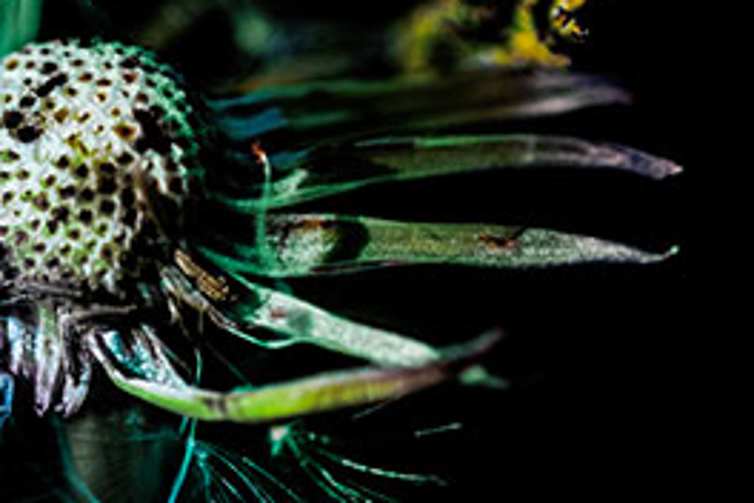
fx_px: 8314
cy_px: 184
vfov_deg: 3.5
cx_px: 97
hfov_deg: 5.2
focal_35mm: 397
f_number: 7.6
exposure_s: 1/2000
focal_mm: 210
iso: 1250
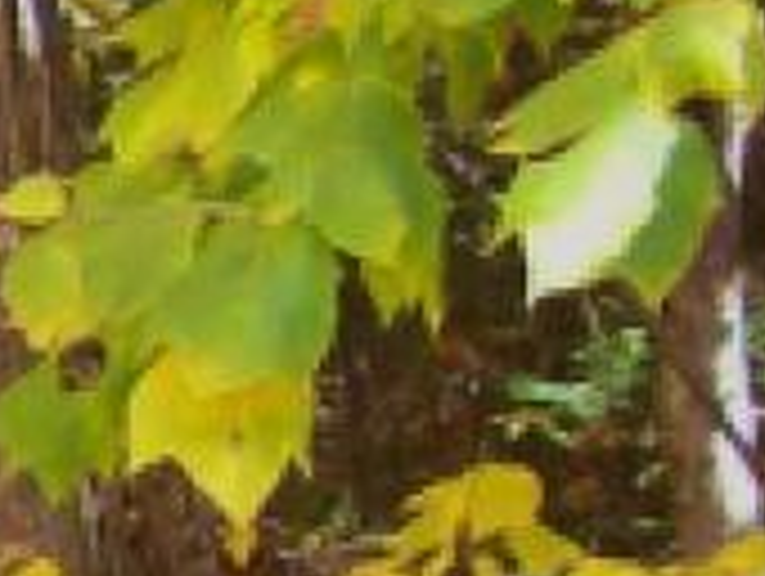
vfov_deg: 6.7
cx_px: -1269
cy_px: 947
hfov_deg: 8.2
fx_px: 4802
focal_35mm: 217
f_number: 2.7
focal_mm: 6
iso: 140
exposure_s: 1/70.8
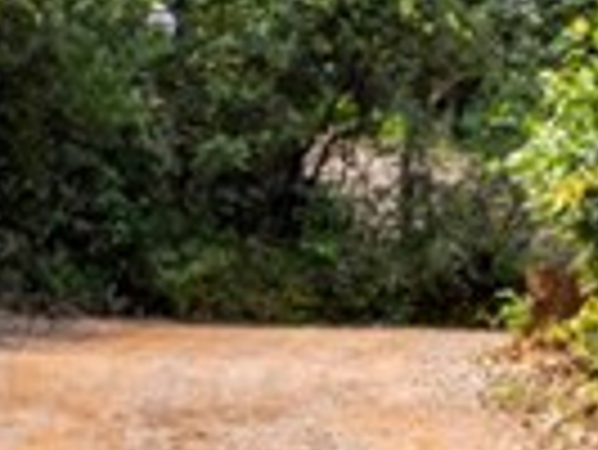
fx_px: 5741
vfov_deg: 4.4
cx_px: 265
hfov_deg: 6.0
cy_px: -412
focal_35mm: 332
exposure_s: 1/125
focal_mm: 45
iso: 400
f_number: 4
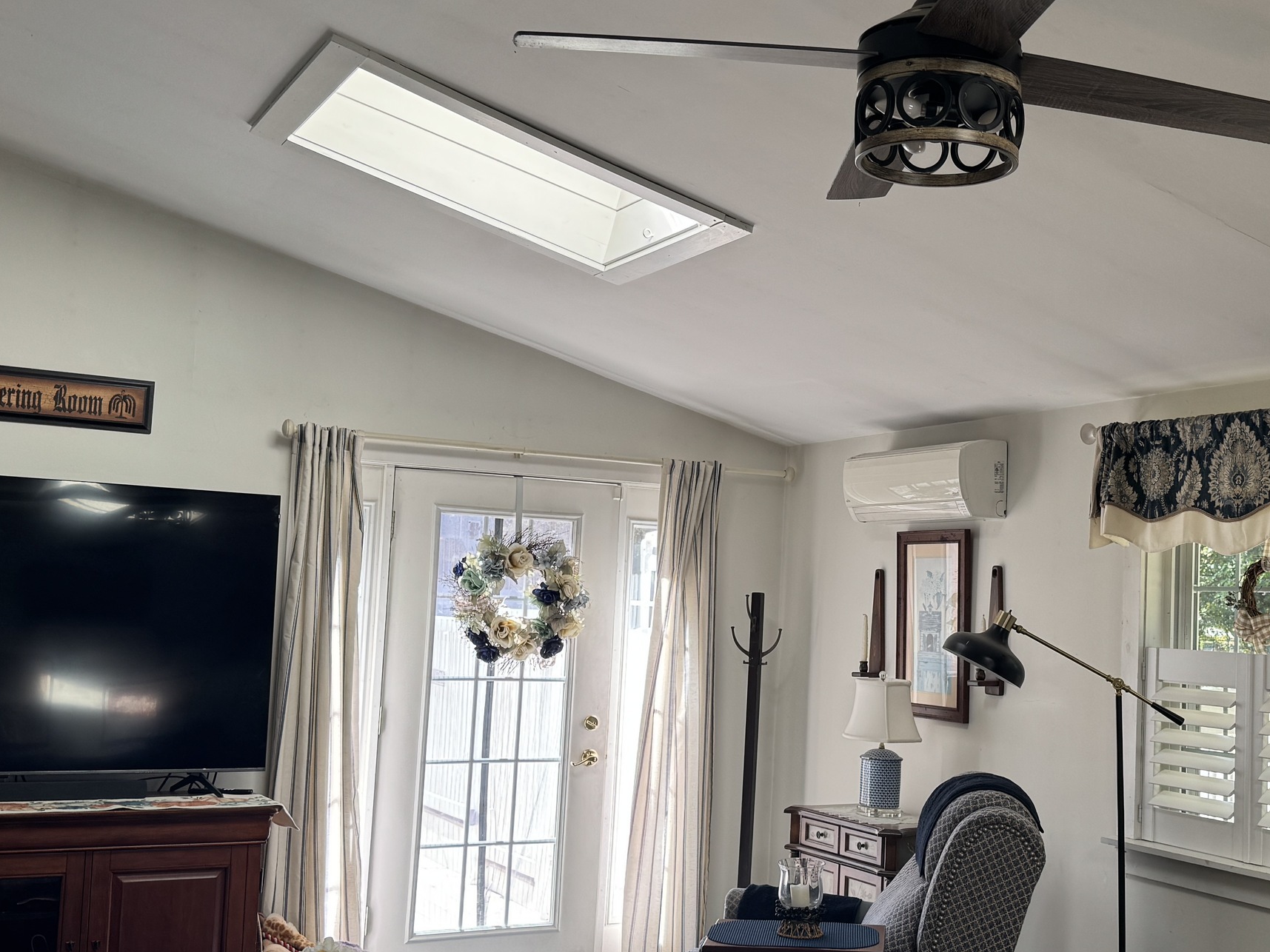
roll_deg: -1.9
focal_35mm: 43
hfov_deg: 43.3
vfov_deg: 33.6
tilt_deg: +2.6
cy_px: 497
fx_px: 1577
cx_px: 840
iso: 50
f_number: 1.78
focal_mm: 6.76
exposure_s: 1/127
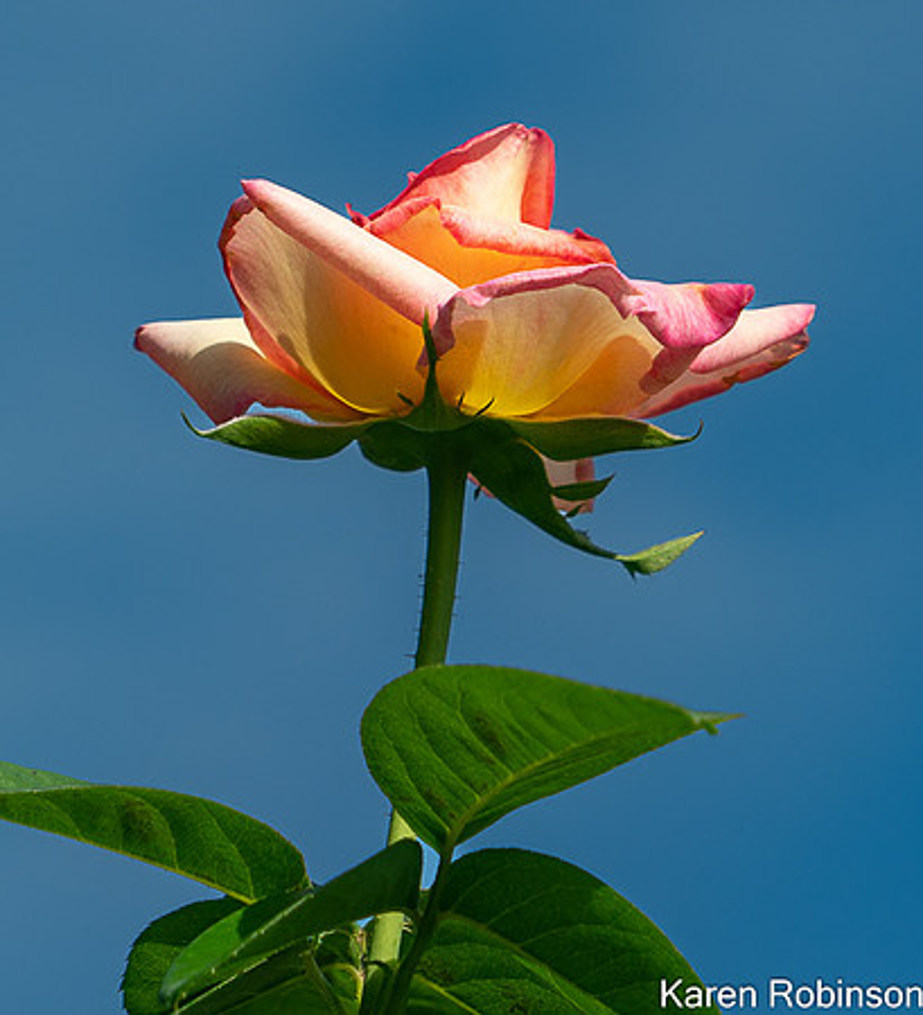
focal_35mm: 354
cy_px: 518
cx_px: 379
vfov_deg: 5.2
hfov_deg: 4.7
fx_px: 11242
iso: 100
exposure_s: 1/200
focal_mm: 152
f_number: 9
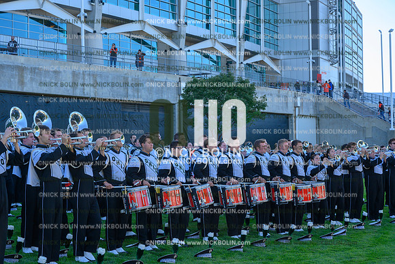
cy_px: 132
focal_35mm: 70
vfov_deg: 19.5
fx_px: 768
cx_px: 198
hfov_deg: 28.8
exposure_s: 1/640
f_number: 8
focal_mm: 70
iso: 800
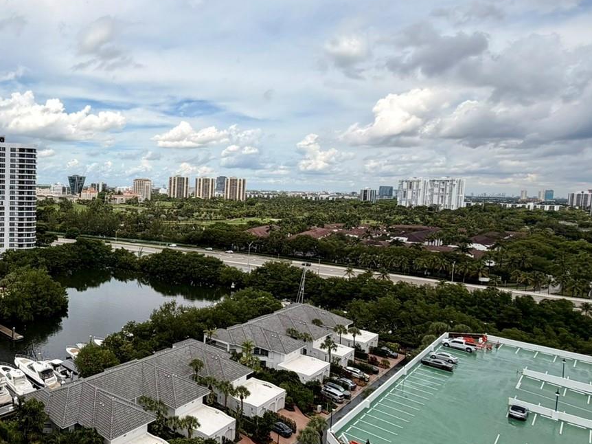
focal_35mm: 26
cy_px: 215
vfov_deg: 53.0
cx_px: 82
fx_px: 445
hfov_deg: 59.4
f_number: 2.2
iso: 20
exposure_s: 1/1399
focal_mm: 2.22
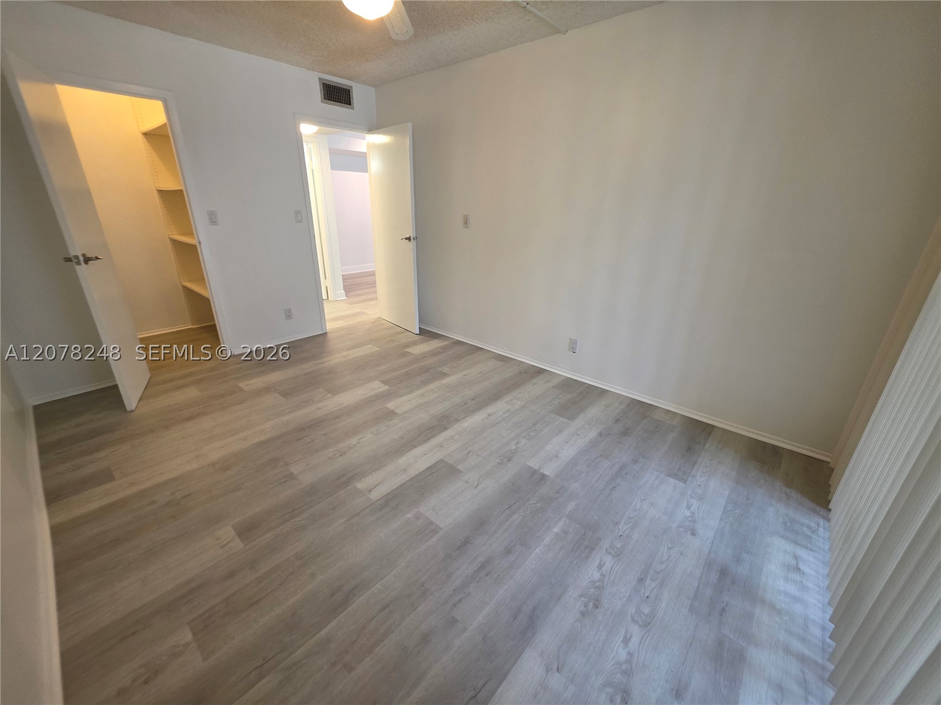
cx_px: 470
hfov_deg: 106.2
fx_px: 353
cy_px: 352
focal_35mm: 13
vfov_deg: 89.9
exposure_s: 1/120
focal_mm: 2.2
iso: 200
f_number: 1.9
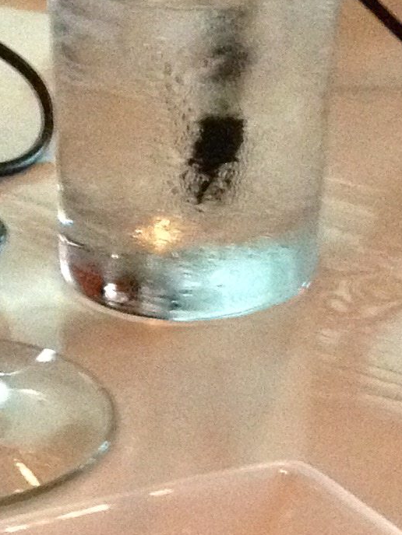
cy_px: 980
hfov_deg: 8.9
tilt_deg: -44.9
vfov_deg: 11.1
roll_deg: +4.7
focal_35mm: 166
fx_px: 2570
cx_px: 5
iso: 400
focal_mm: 4.28
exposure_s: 1/20
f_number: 2.4
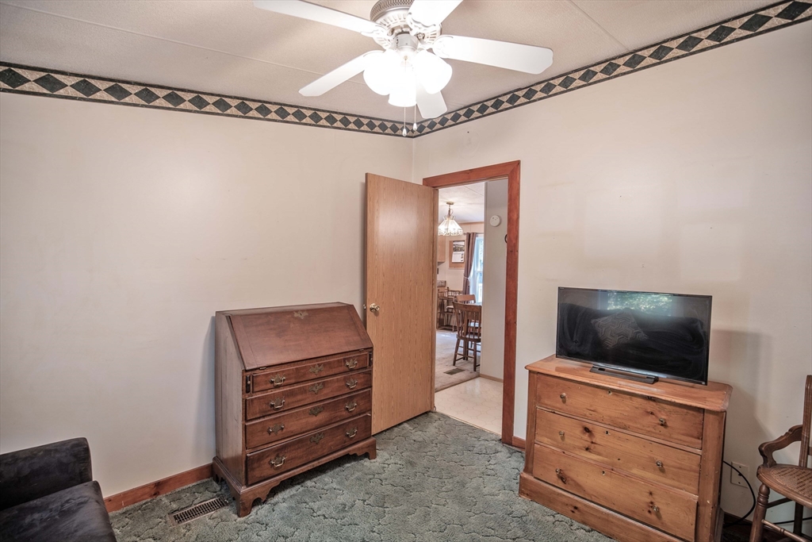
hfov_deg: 96.7
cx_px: 406
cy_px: 271
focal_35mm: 16
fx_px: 361
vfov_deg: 73.8
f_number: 4
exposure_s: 1/1.67
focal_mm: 16
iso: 100
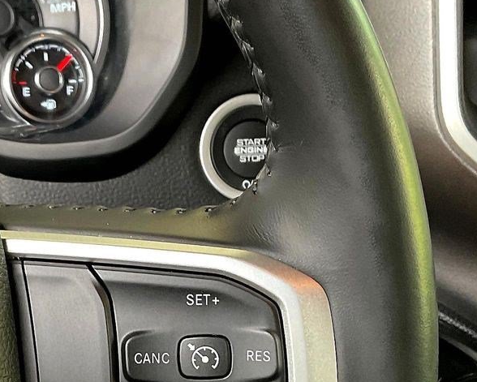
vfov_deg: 19.5
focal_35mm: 77
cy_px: 346
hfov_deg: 24.2
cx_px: 76
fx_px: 1088
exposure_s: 1/60
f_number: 1.8
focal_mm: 3
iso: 125
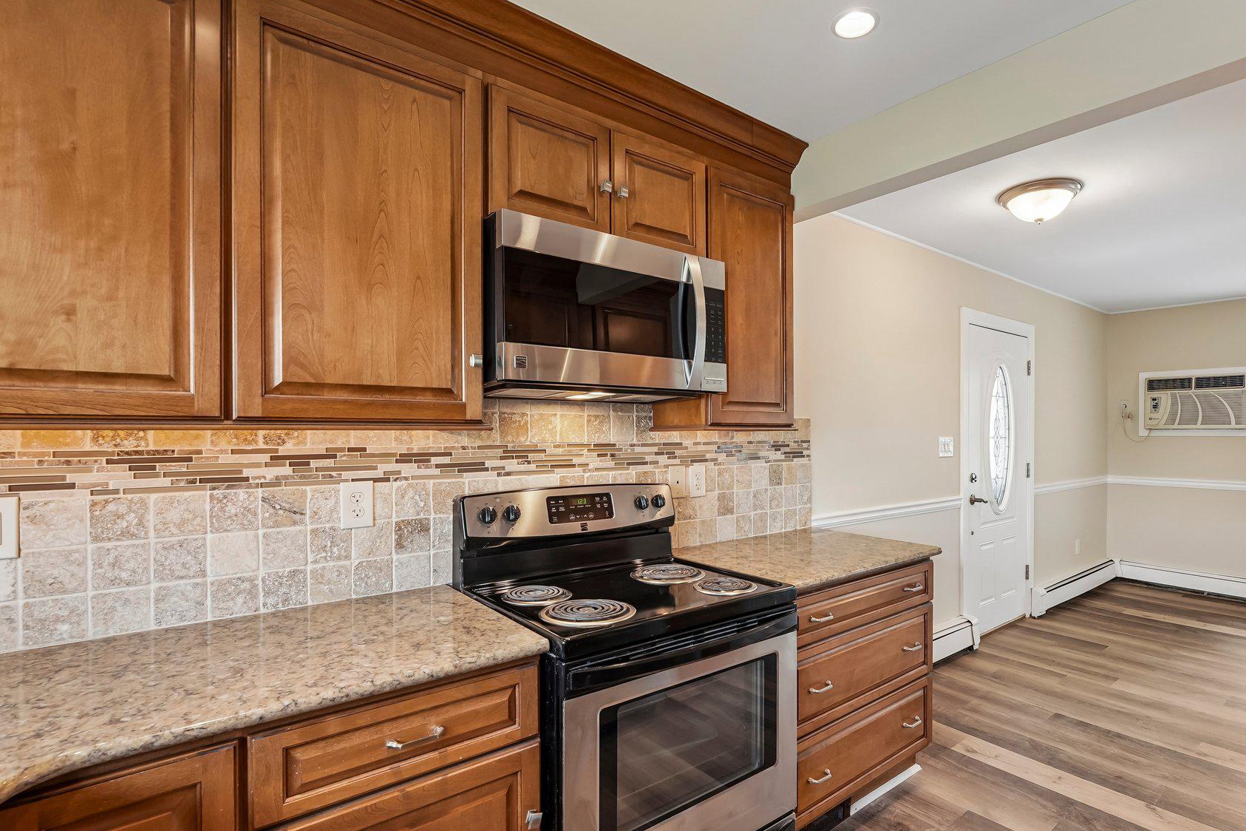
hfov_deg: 93.0
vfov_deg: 70.4
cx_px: 687
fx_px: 588
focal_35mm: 17
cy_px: 442
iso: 500
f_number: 8
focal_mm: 14
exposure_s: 1/13
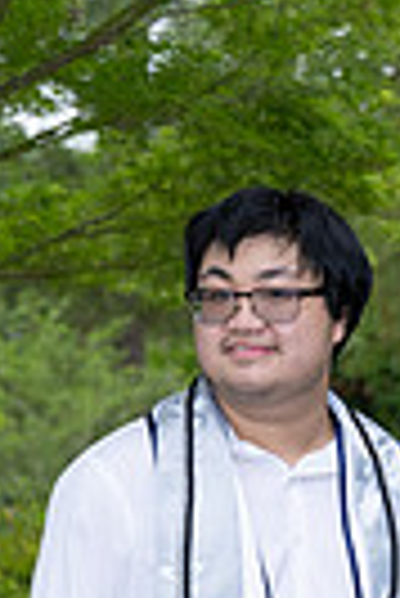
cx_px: 337
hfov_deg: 5.8
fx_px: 3939
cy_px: 733
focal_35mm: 237
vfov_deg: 8.6
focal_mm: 70
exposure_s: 1/200
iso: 200
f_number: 5.6
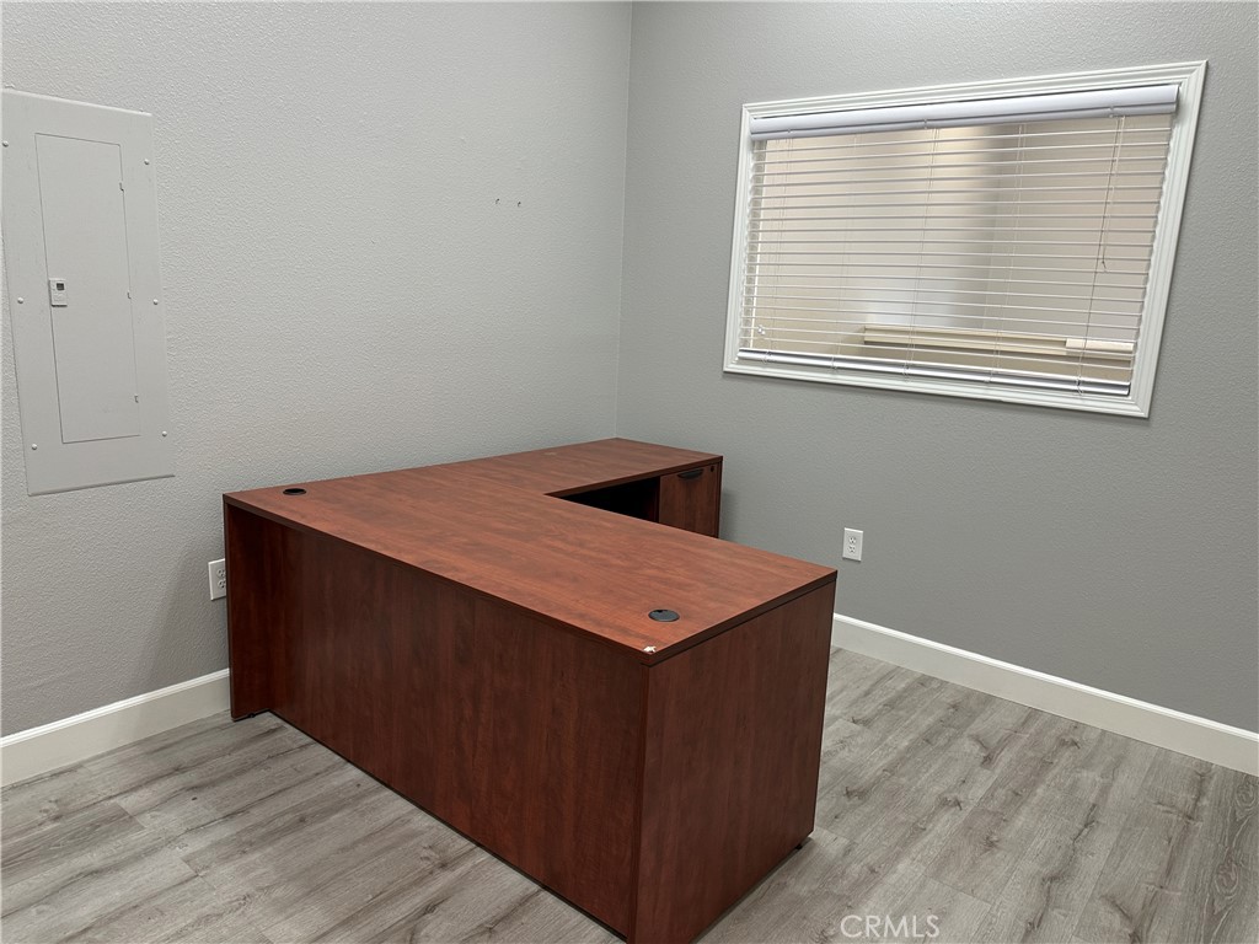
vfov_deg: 56.8
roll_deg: -2.8
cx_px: 630
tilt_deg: -11.7
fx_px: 873
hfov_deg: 71.6
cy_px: 472
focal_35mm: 24
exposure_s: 1/60
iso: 125
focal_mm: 6.86
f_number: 1.78
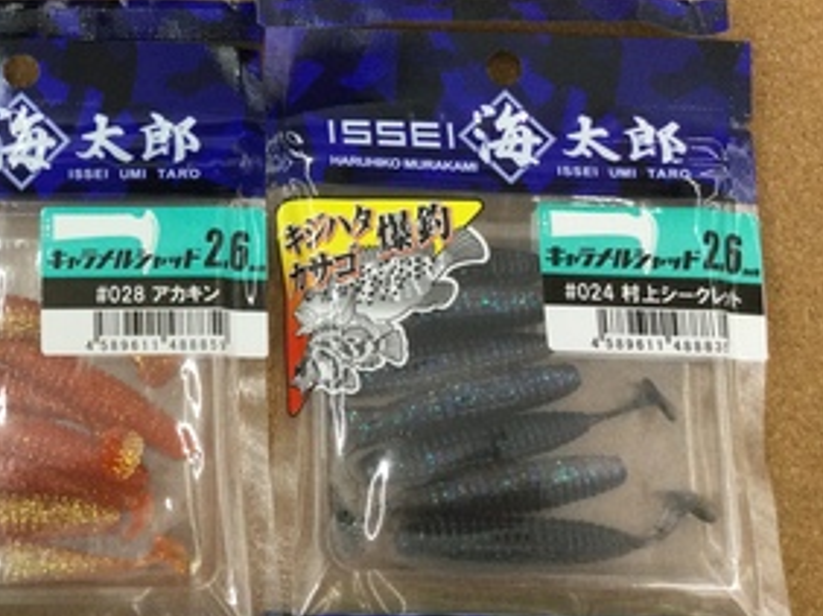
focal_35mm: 66
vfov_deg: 21.6
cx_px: 79
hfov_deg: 28.3
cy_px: 35
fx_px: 1568
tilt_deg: -73.7
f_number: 2.4
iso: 25
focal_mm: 3.3
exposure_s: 1/30
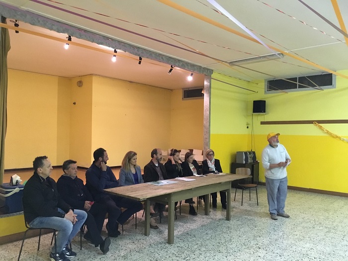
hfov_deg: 61.7
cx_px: 174
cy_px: 130
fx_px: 292
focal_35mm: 29
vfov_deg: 48.2
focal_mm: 4.15
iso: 250
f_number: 2.2
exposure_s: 1/17
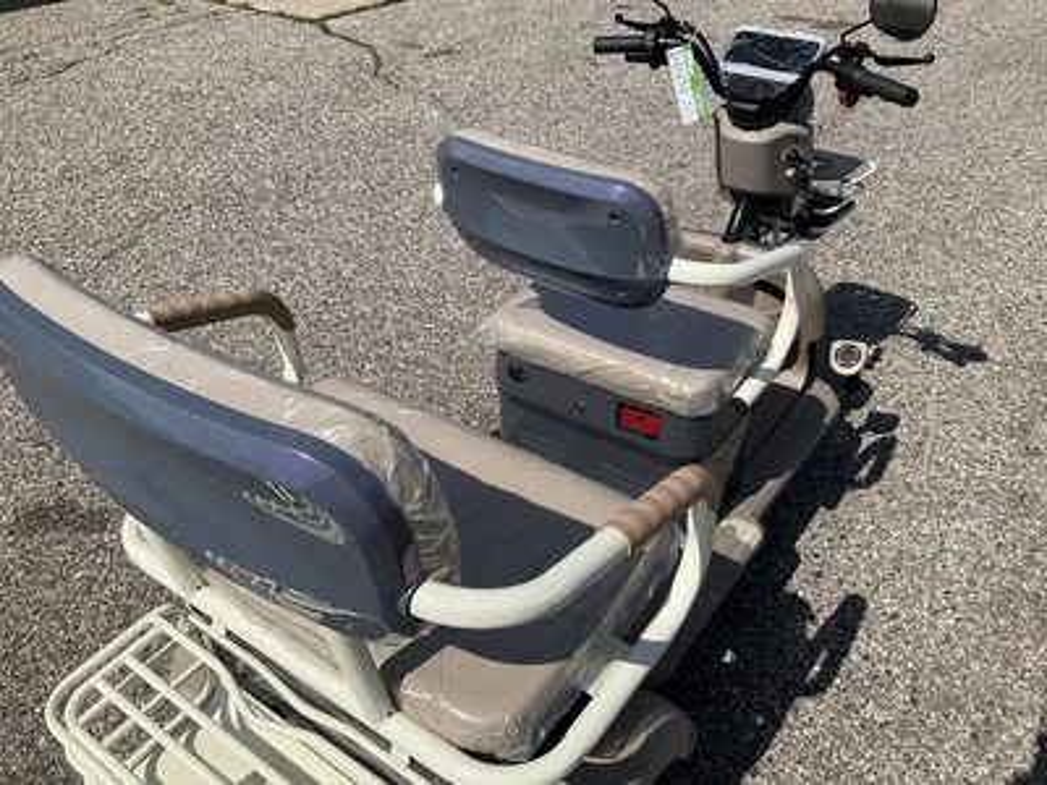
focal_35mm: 29
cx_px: 524
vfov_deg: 48.2
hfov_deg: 61.7
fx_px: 877
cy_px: 392
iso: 25
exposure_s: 1/3788
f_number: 1.8
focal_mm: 3
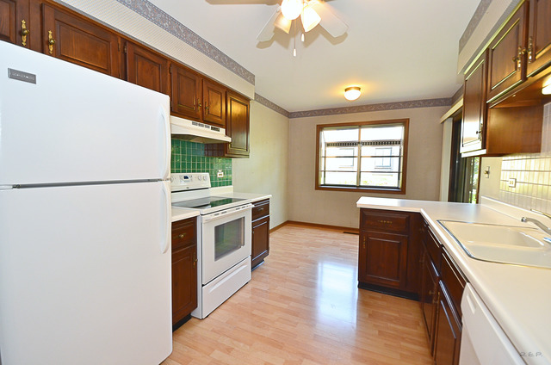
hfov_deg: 100.5
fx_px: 229
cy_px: 182
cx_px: 276
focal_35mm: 15
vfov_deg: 77.1
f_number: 5.6
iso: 800
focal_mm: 10
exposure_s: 1/60
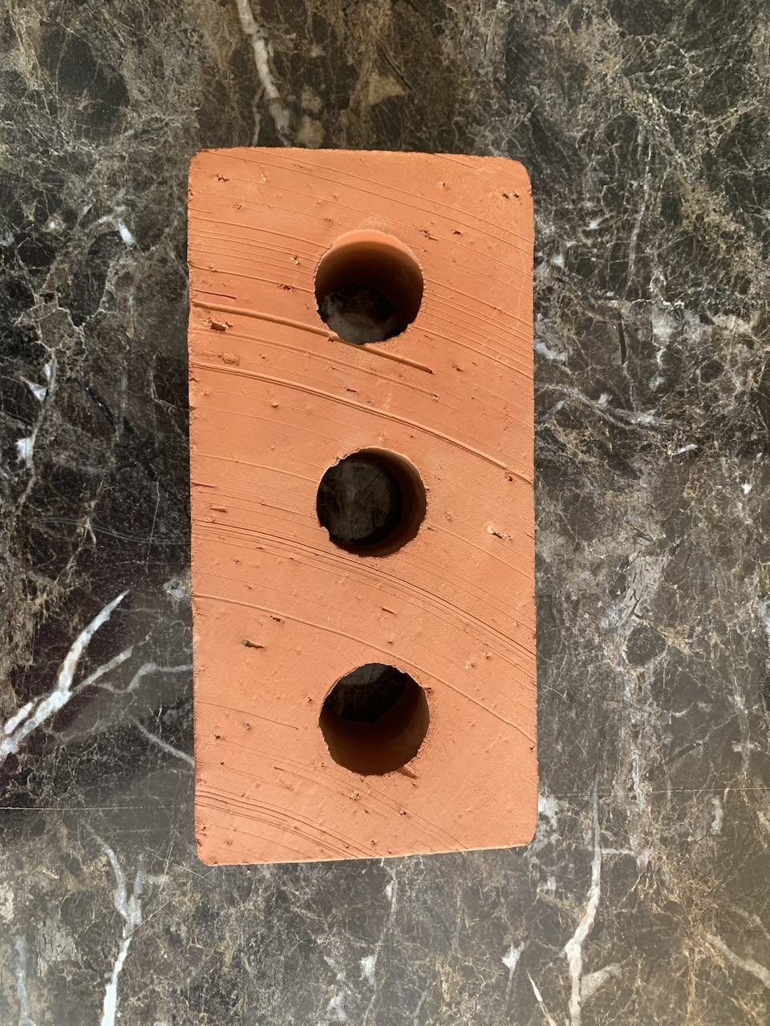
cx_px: 385
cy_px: 513
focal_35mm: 26
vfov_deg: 67.3
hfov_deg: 53.1
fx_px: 771
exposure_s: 1/60
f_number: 1.8
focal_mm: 4.25
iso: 320
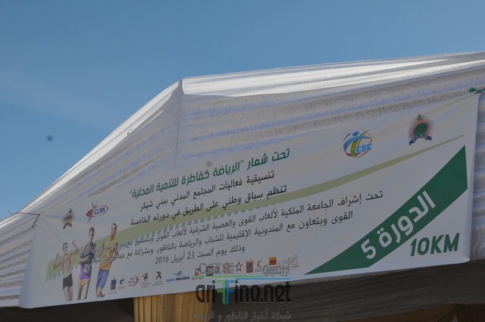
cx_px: 242
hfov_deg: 38.9
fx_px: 686
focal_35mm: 51
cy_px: 161
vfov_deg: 26.4
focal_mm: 34
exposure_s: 1/400
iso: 200
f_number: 10
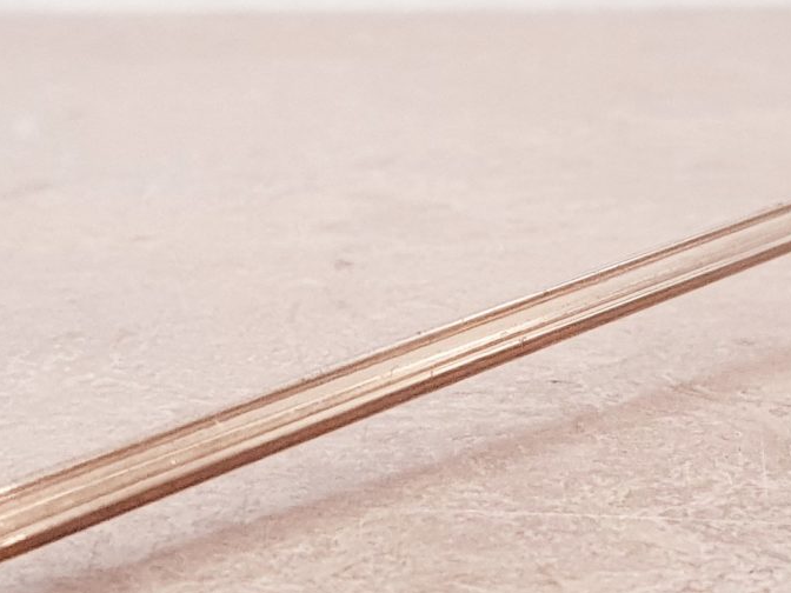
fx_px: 2262
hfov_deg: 19.8
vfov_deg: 14.9
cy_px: 224
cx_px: 486
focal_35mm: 99
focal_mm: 4.3
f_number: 1.5
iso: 200
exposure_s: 1/50
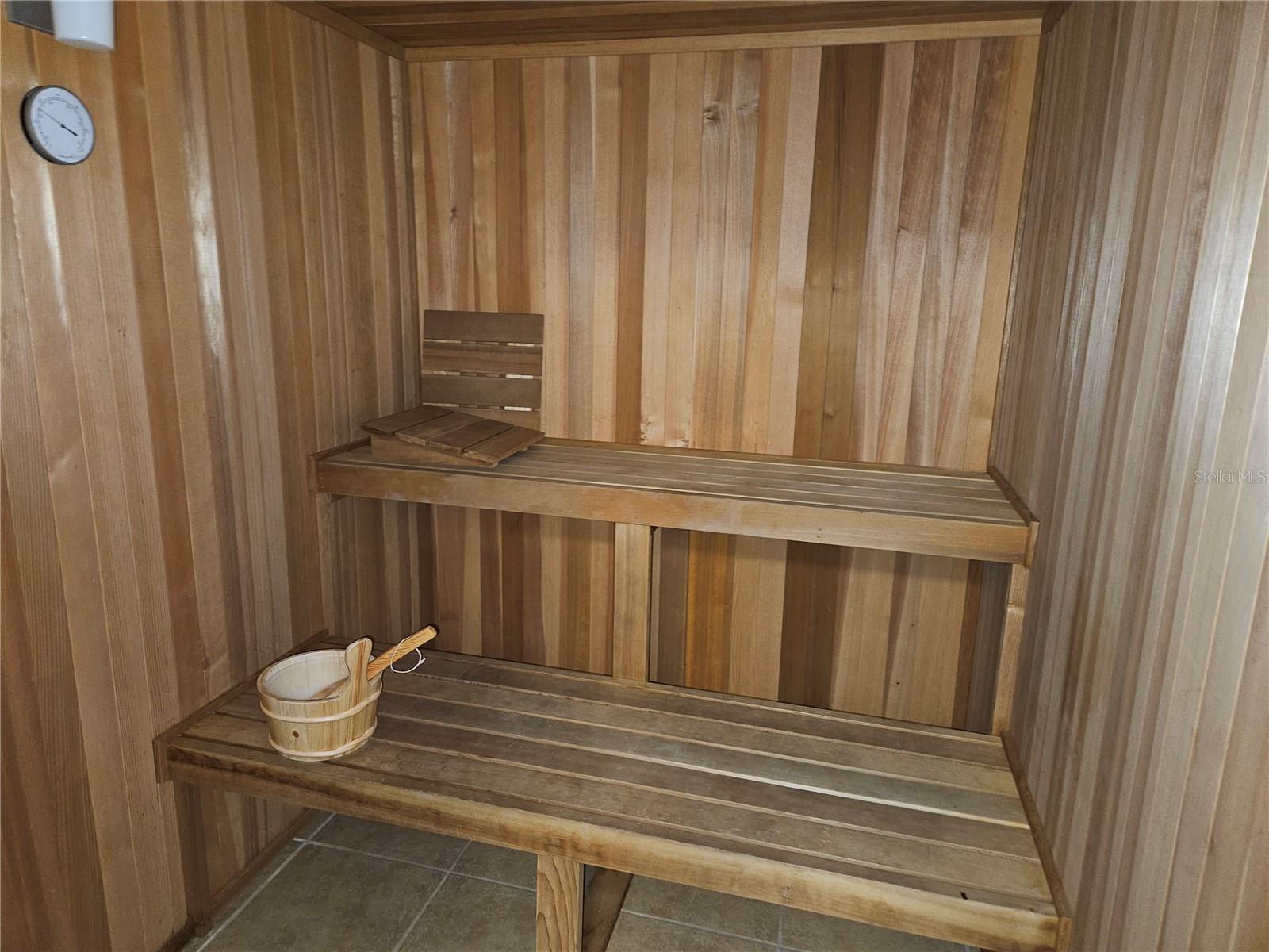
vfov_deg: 58.9
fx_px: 843
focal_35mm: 23
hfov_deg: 73.9
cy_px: 476
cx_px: 634
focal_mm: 5.4
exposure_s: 1/9.99
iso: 160
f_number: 1.8
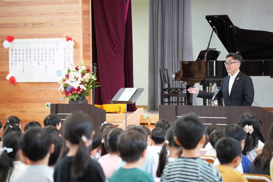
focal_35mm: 157
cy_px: 91
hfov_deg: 13.1
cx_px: 137
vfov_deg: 8.7
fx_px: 1190
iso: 5000
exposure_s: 1/160
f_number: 5.6
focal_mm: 156
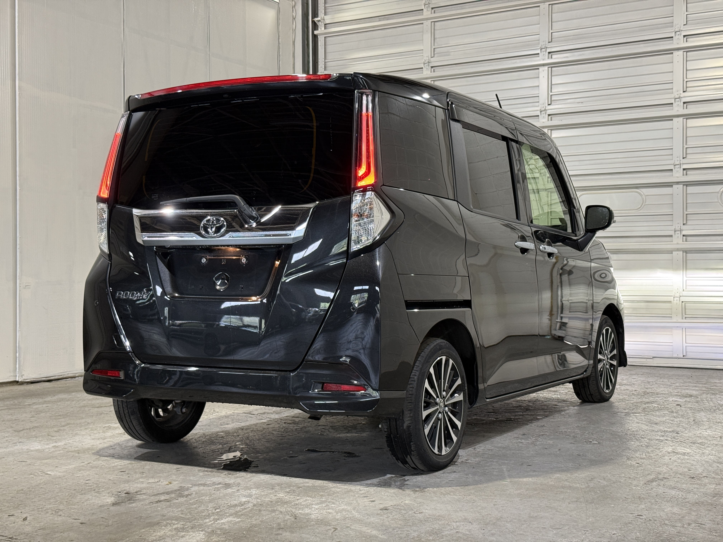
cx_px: 362
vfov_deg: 30.3
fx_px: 1003
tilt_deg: +0.2
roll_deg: +0.1
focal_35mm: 48
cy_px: 271
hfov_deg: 39.7
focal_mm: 6.76
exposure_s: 1/60
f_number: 1.78
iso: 160
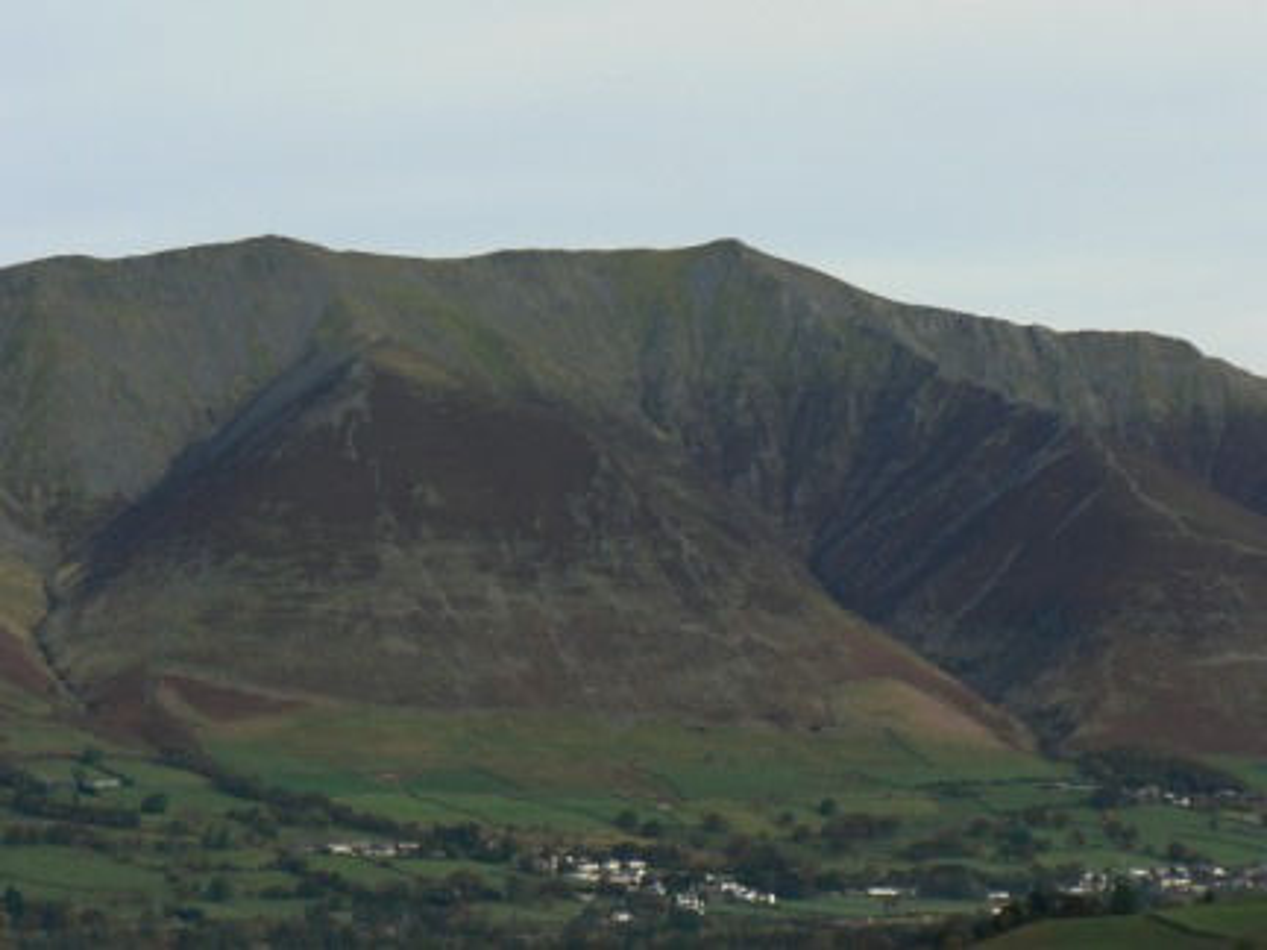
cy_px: 475
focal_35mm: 168
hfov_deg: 11.8
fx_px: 6149
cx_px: 634
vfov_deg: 8.8
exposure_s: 1/250
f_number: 5.6
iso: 80
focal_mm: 28
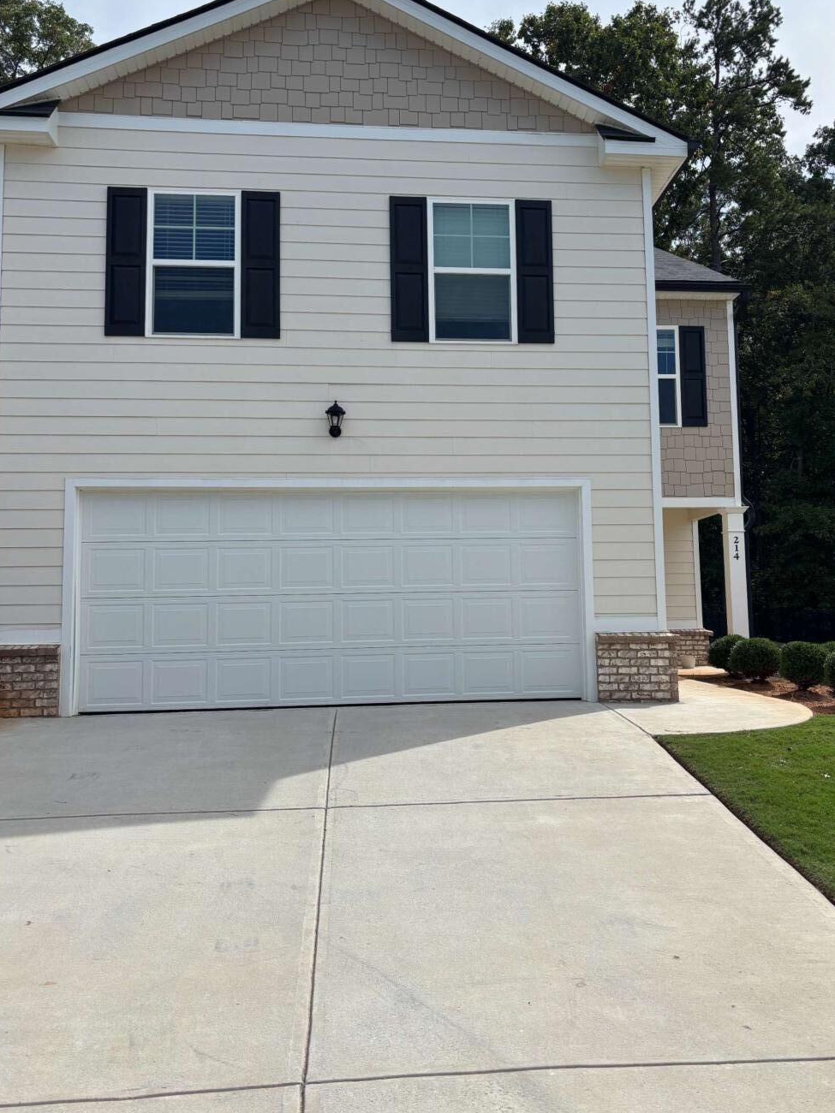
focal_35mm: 32
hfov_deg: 44.0
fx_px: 1029
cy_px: 498
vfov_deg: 56.7
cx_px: 484
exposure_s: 1/5076
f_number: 1.6
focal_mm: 5.96
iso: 50
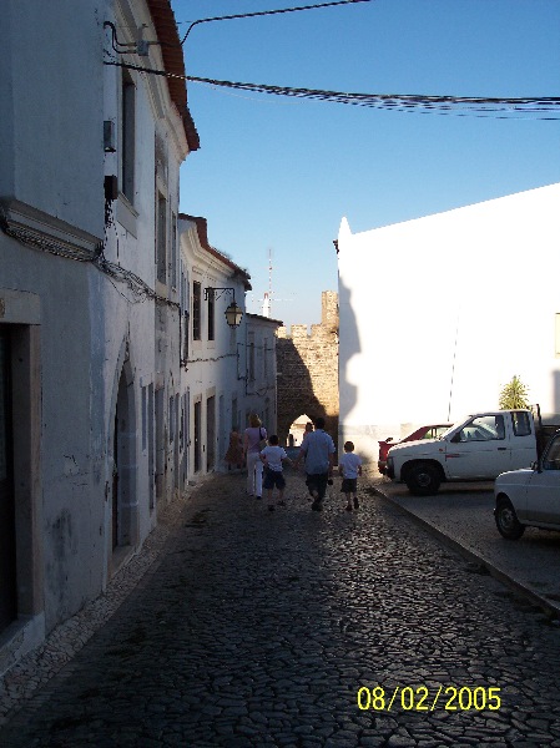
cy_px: 374
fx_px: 821
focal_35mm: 38
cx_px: 280
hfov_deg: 37.7
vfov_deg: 49.0
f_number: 4.8
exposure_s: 1/700
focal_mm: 8
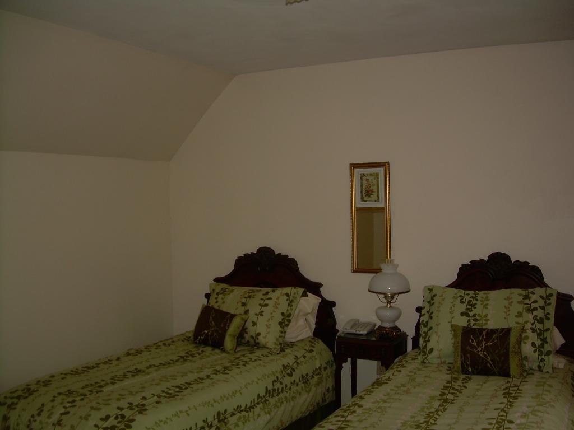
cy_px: 215
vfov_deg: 37.7
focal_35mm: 38
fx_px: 630
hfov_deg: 49.0
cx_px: 287
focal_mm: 6.3
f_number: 2.8
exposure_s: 1/60
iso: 50
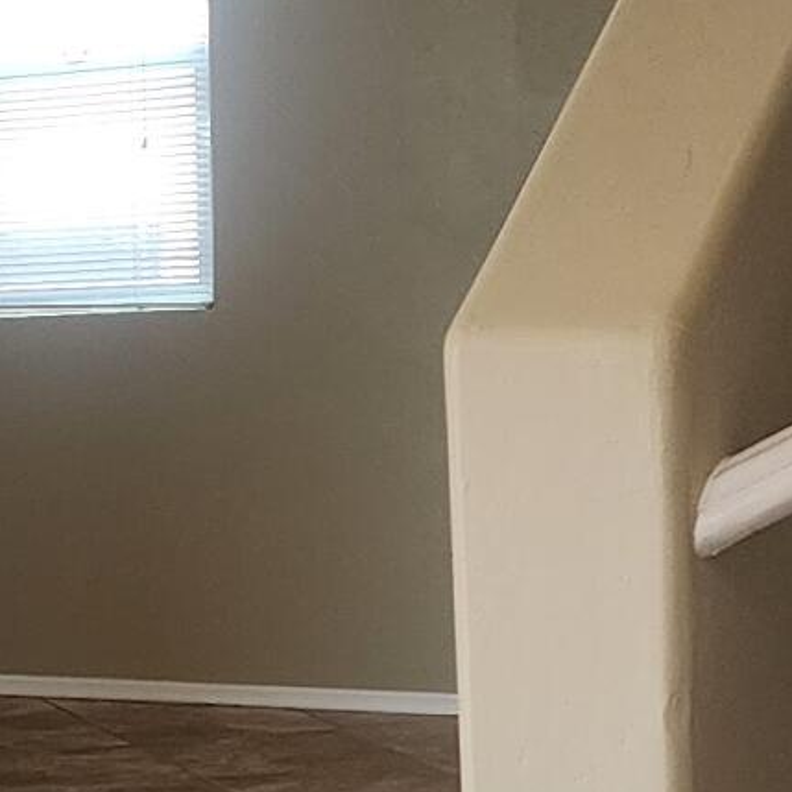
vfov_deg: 12.2
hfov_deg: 10.9
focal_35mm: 142
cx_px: -925
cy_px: 792
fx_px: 3676
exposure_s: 1/120
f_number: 1.8
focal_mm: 6.4
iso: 160
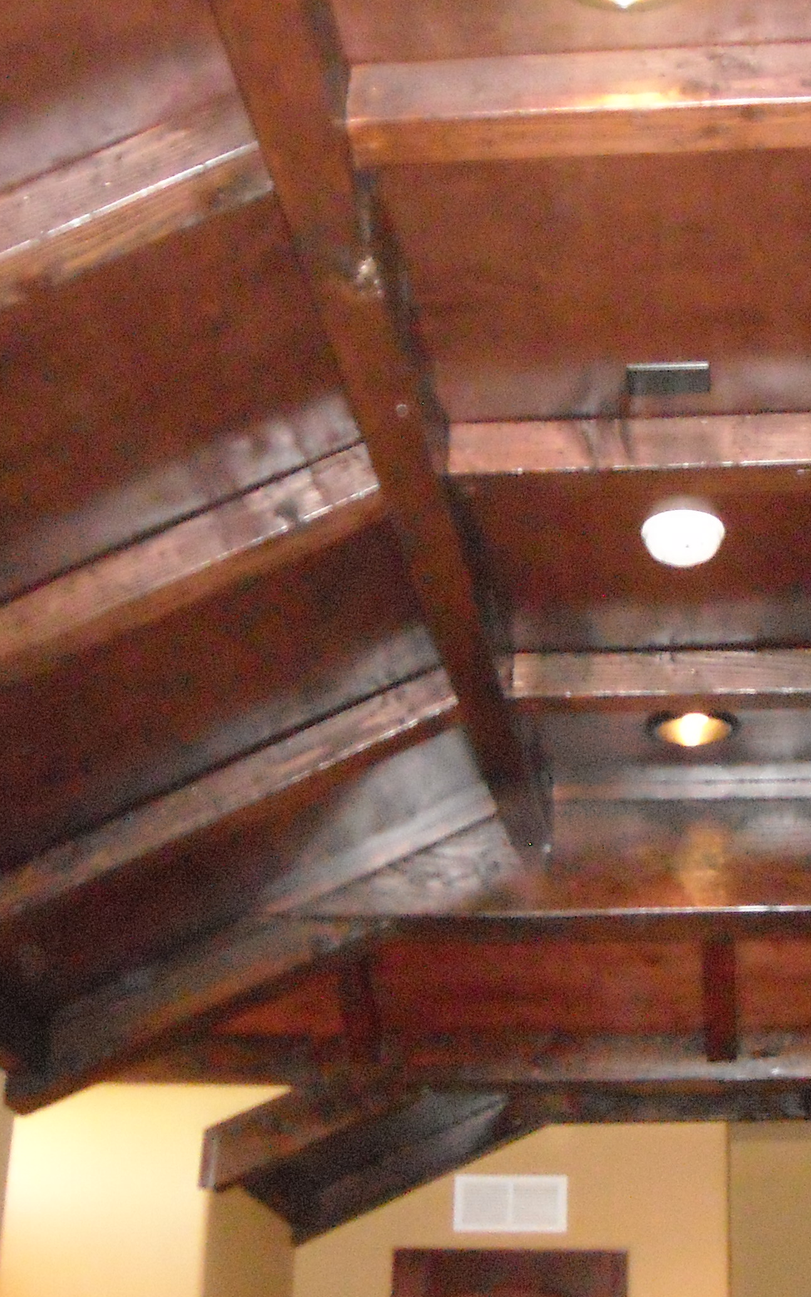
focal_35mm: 55
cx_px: 632
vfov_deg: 36.9
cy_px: 593
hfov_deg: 23.3
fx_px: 1945
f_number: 2.8
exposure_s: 1/60
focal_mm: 5.7
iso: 1000
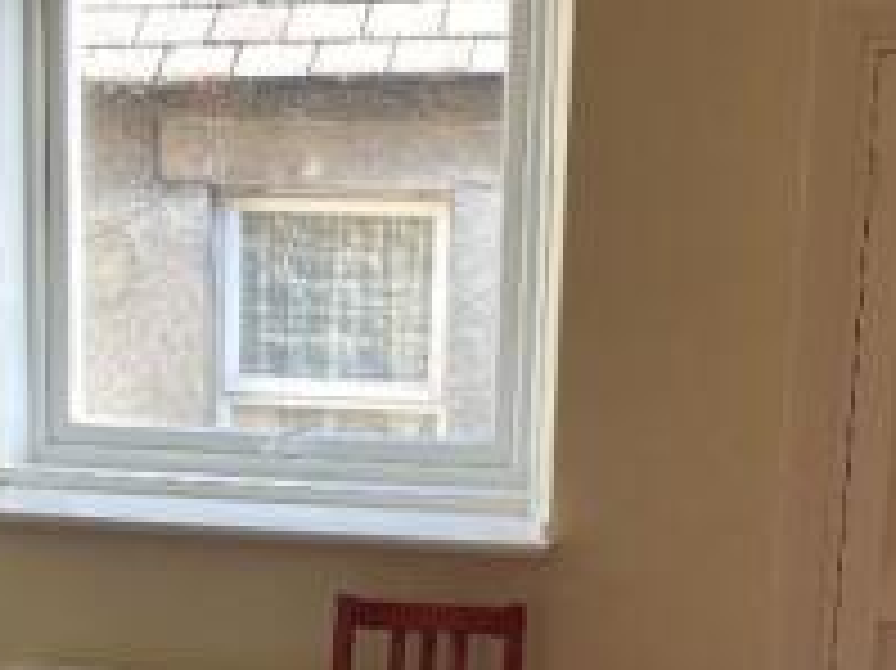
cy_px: 762
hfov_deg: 23.8
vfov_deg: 17.3
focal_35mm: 82
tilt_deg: -14.6
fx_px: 2121
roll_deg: -1.8
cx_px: 326
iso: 80
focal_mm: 3.99
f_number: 1.8
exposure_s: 1/64
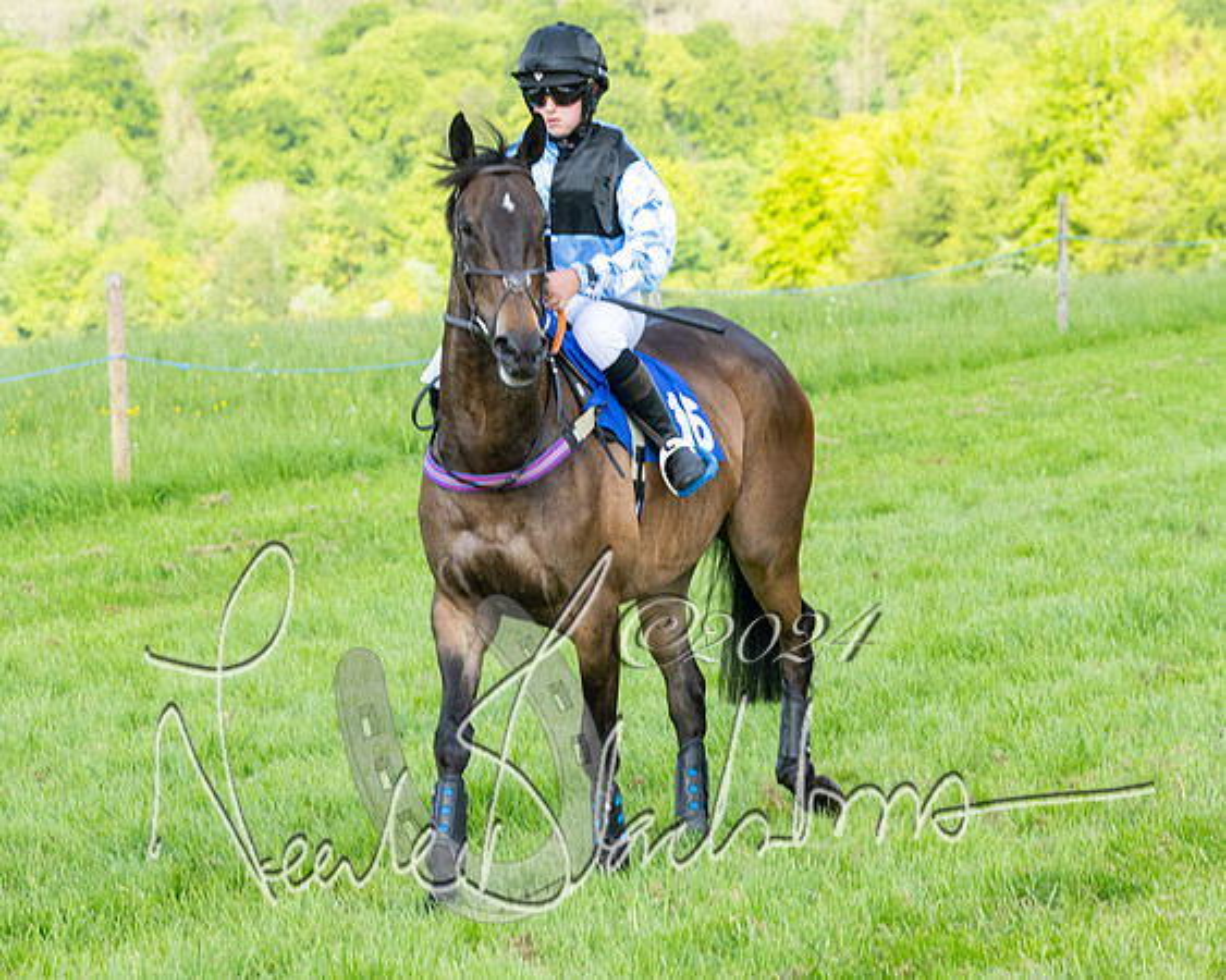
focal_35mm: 176
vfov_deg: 8.8
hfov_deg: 10.9
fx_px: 6395
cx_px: 587
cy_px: 534
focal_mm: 94
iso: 400
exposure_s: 1/1000
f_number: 5
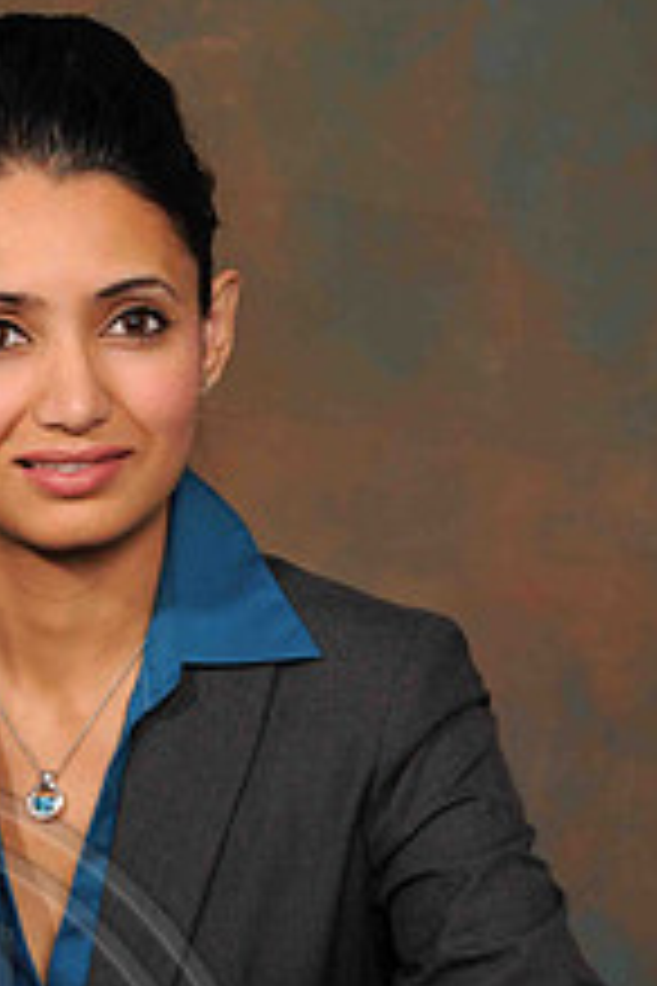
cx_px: 11
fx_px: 4215
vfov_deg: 13.3
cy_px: 612
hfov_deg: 8.9
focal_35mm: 154
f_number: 5.6
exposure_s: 1/80
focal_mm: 50
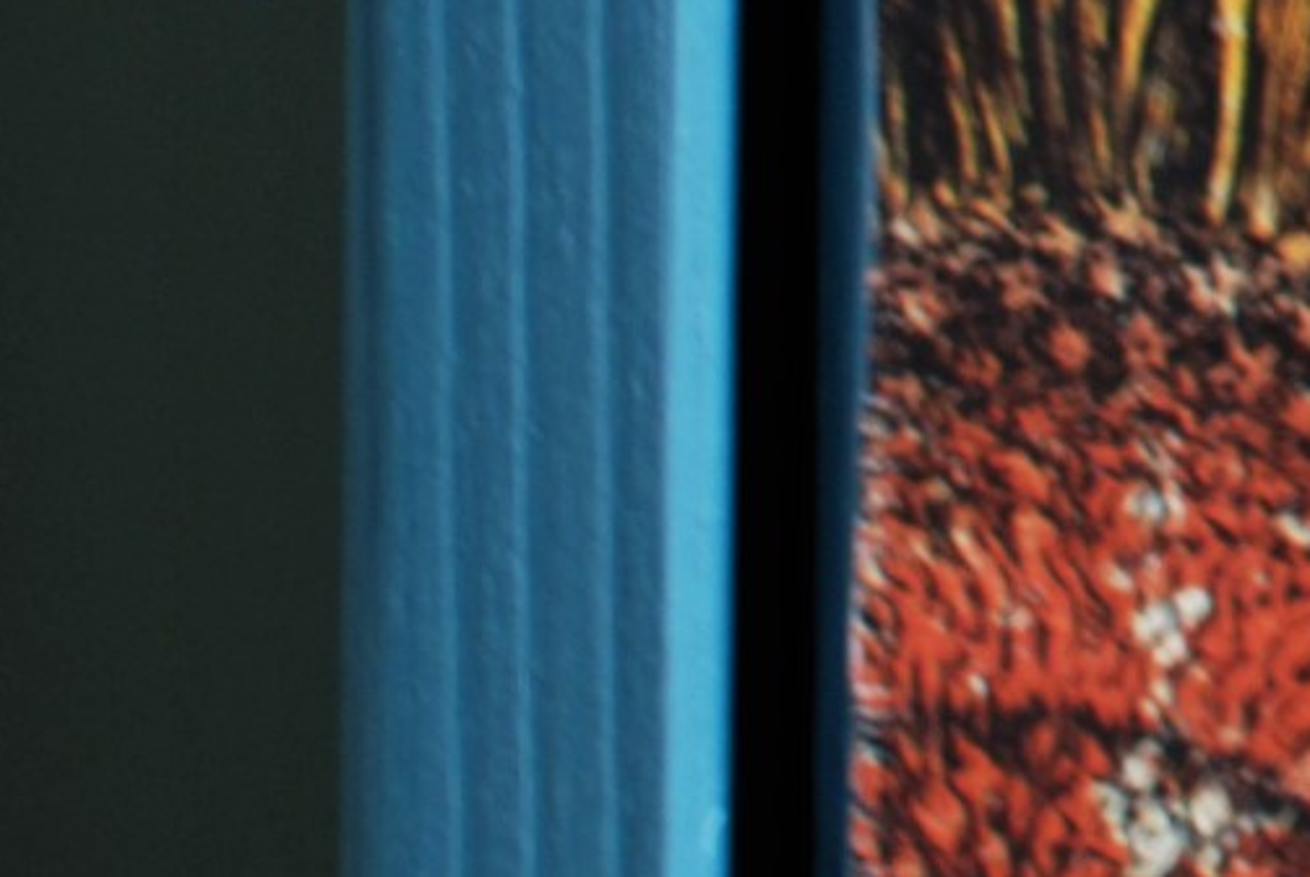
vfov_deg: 3.4
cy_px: -807
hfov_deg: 5.0
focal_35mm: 404
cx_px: 2940
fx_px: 14717
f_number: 2.2
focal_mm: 35
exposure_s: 1/15
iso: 100
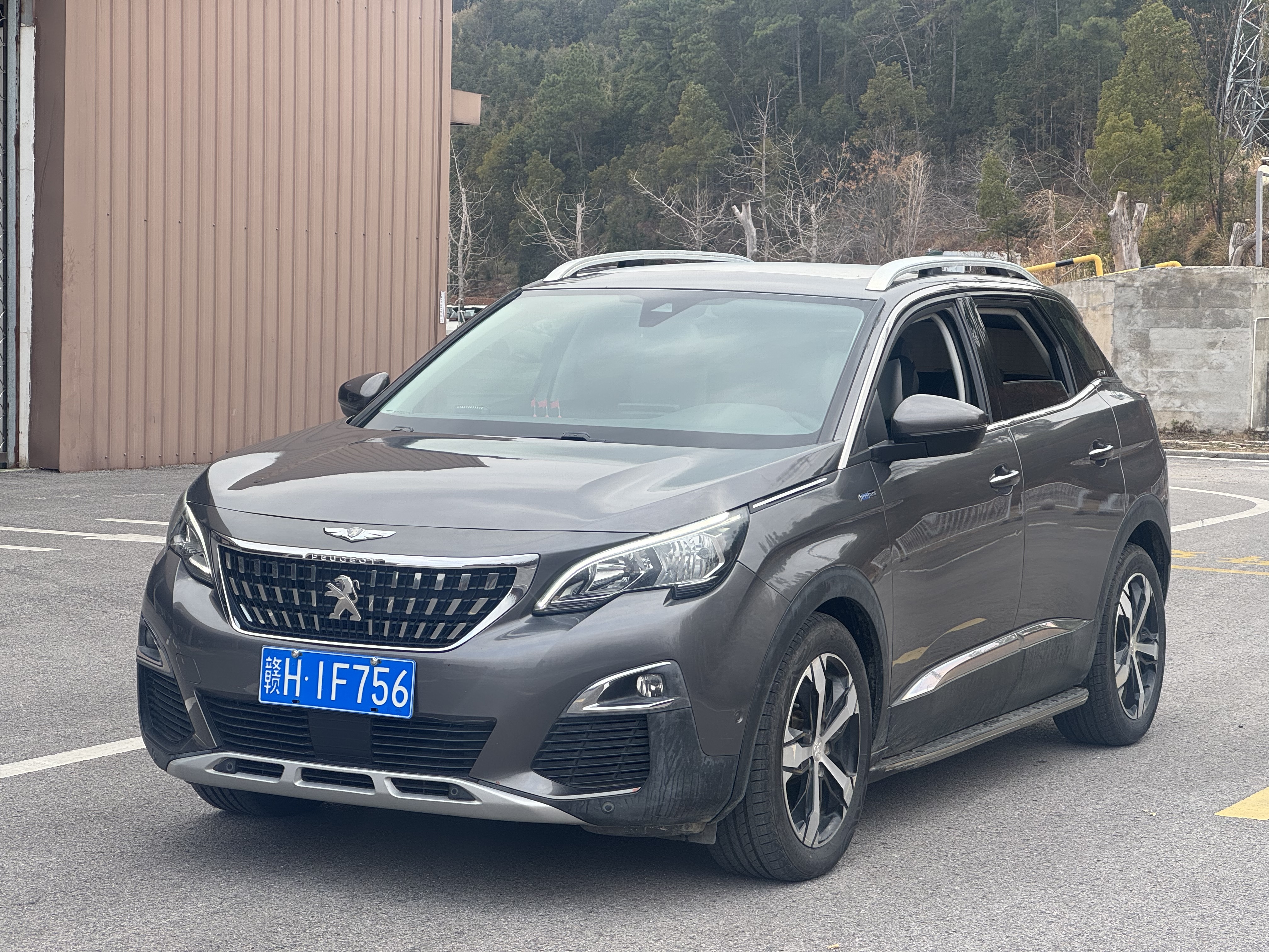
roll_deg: -1.5
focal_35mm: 77
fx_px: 2823
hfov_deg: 25.3
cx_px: 634
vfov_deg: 19.1
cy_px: 476
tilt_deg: -2.2
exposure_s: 1/99
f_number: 2.8
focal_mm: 9
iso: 25
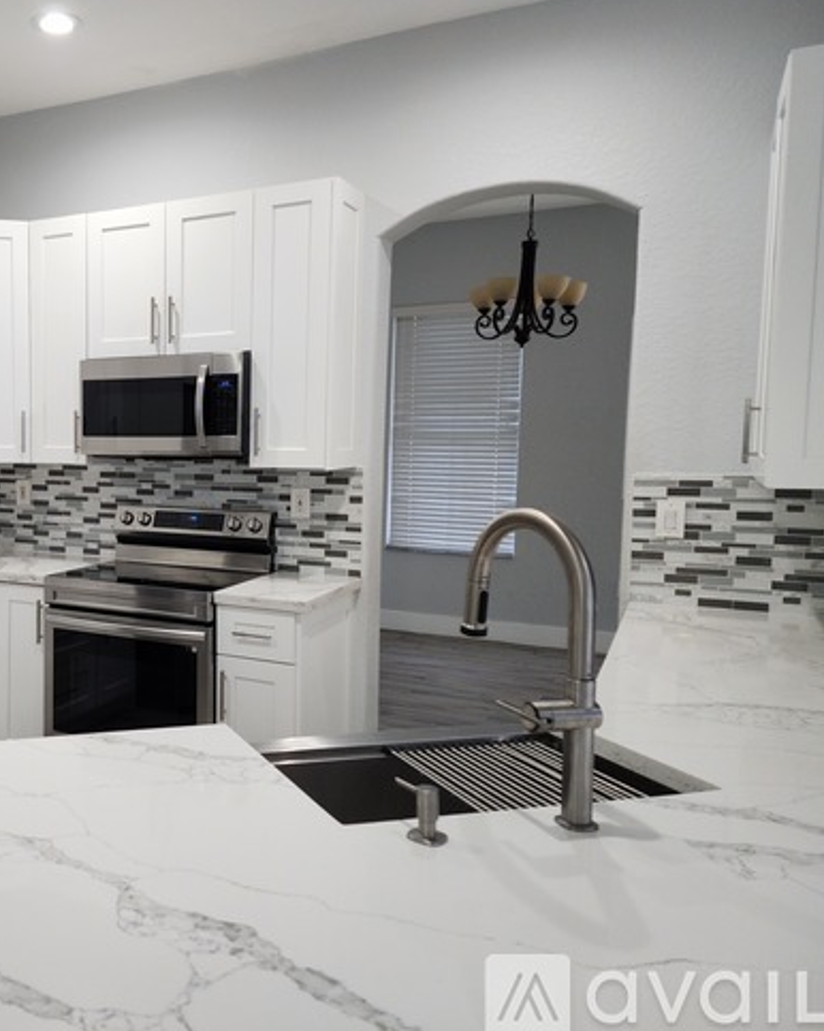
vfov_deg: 57.2
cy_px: 506
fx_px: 946
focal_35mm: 31
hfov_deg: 43.9
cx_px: 118
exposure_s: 1/120
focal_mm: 6.4
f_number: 1.8
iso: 250
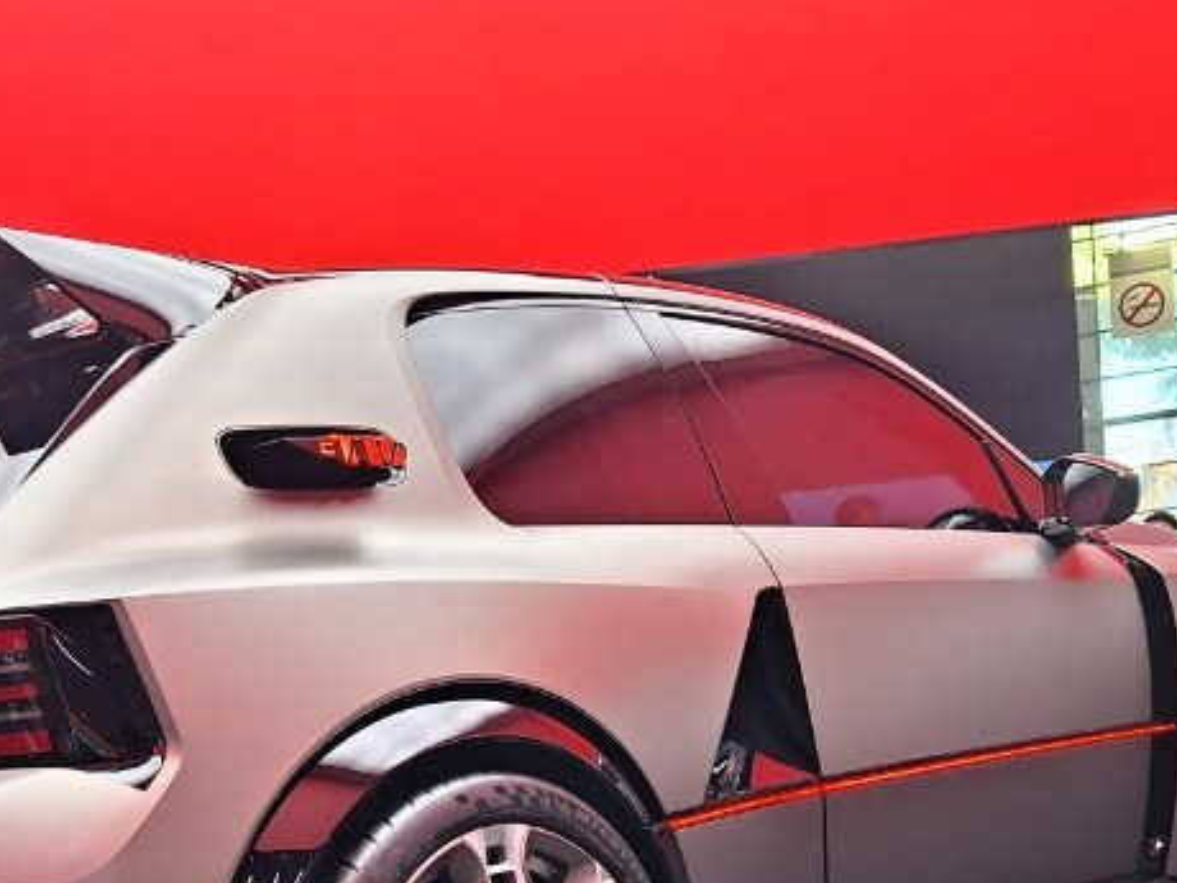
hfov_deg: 38.1
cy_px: 911
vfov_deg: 27.2
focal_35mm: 50
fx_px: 1700
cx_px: 489
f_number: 1.8
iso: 50
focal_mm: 5.54
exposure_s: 1/100
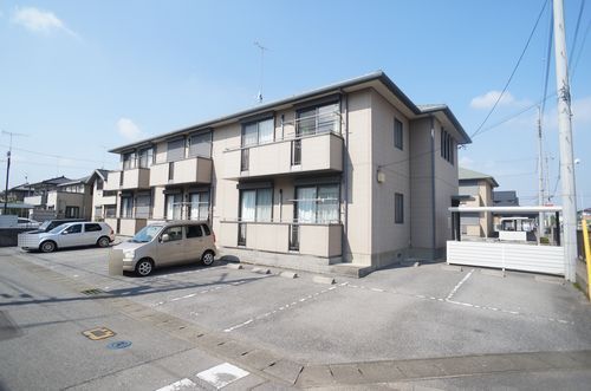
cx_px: 296
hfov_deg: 73.9
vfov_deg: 52.9
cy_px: 196
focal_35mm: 24
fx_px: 393
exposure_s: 1/2000
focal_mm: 16
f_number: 3.5
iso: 200
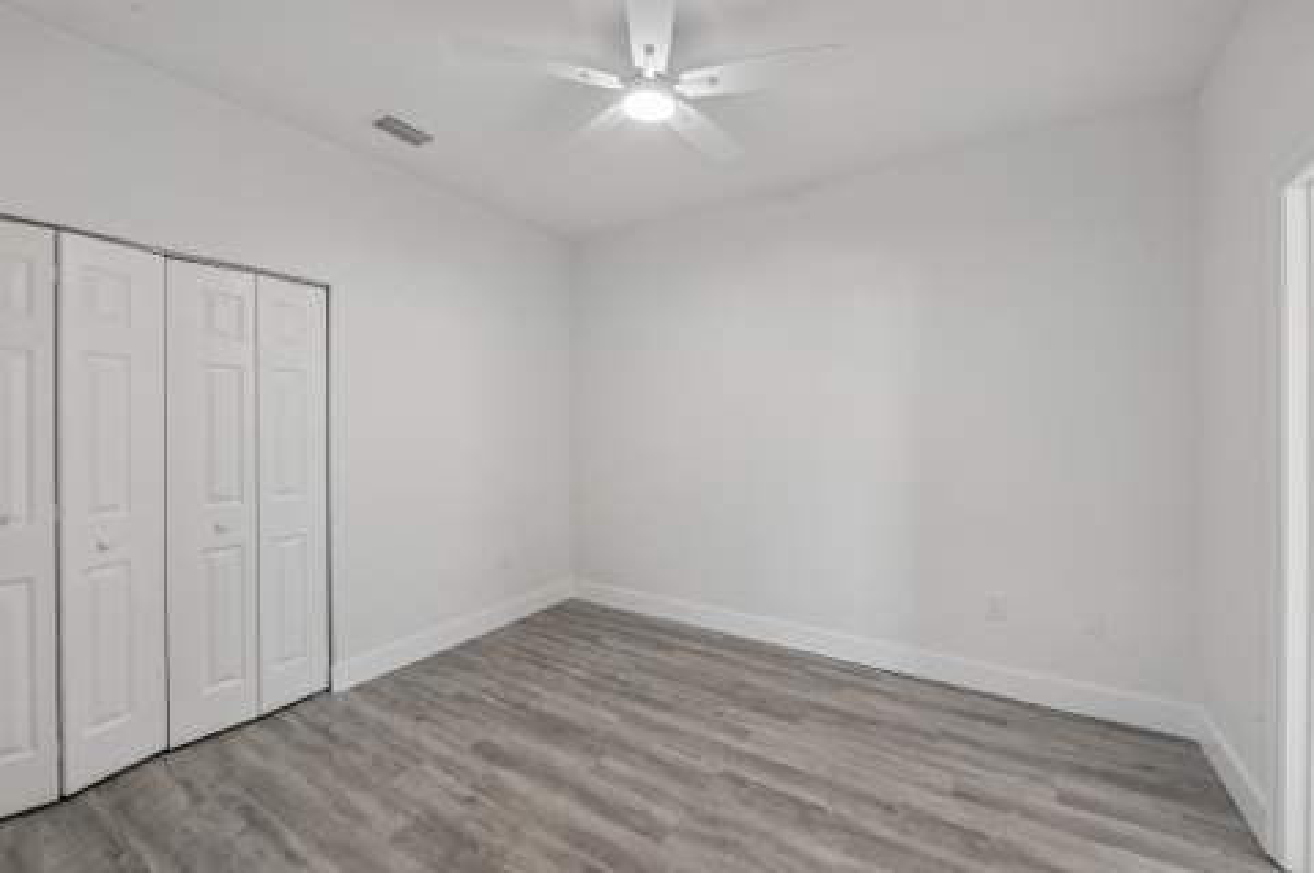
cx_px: 657
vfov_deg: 81.1
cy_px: 436
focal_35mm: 14
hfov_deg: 104.3
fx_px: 510
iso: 200
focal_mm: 14
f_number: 9
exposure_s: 1/6
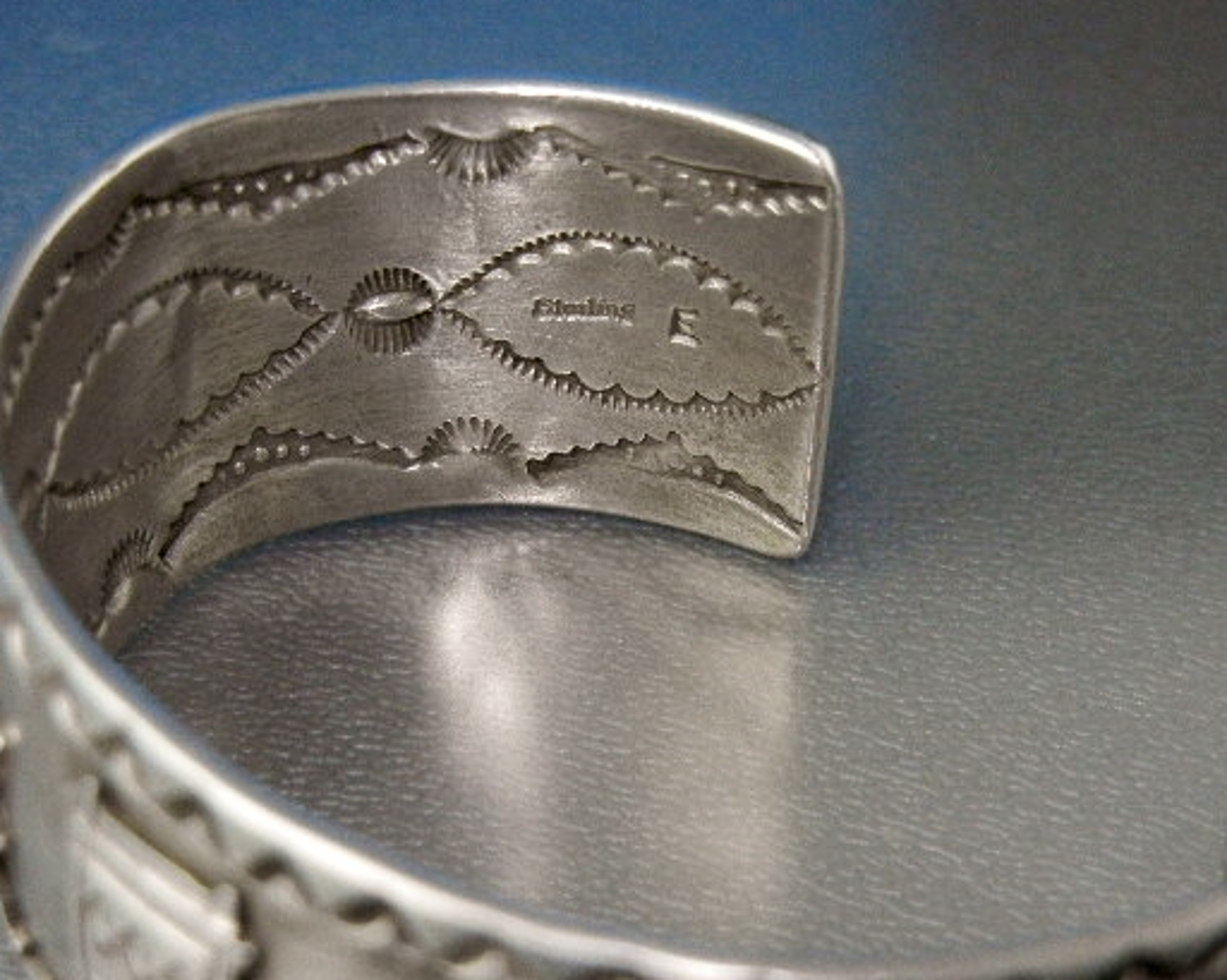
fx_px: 3012
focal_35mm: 83
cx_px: 654
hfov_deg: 23.0
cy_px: 482
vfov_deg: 18.5
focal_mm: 12.2
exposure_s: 1/30
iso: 800
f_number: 8.2
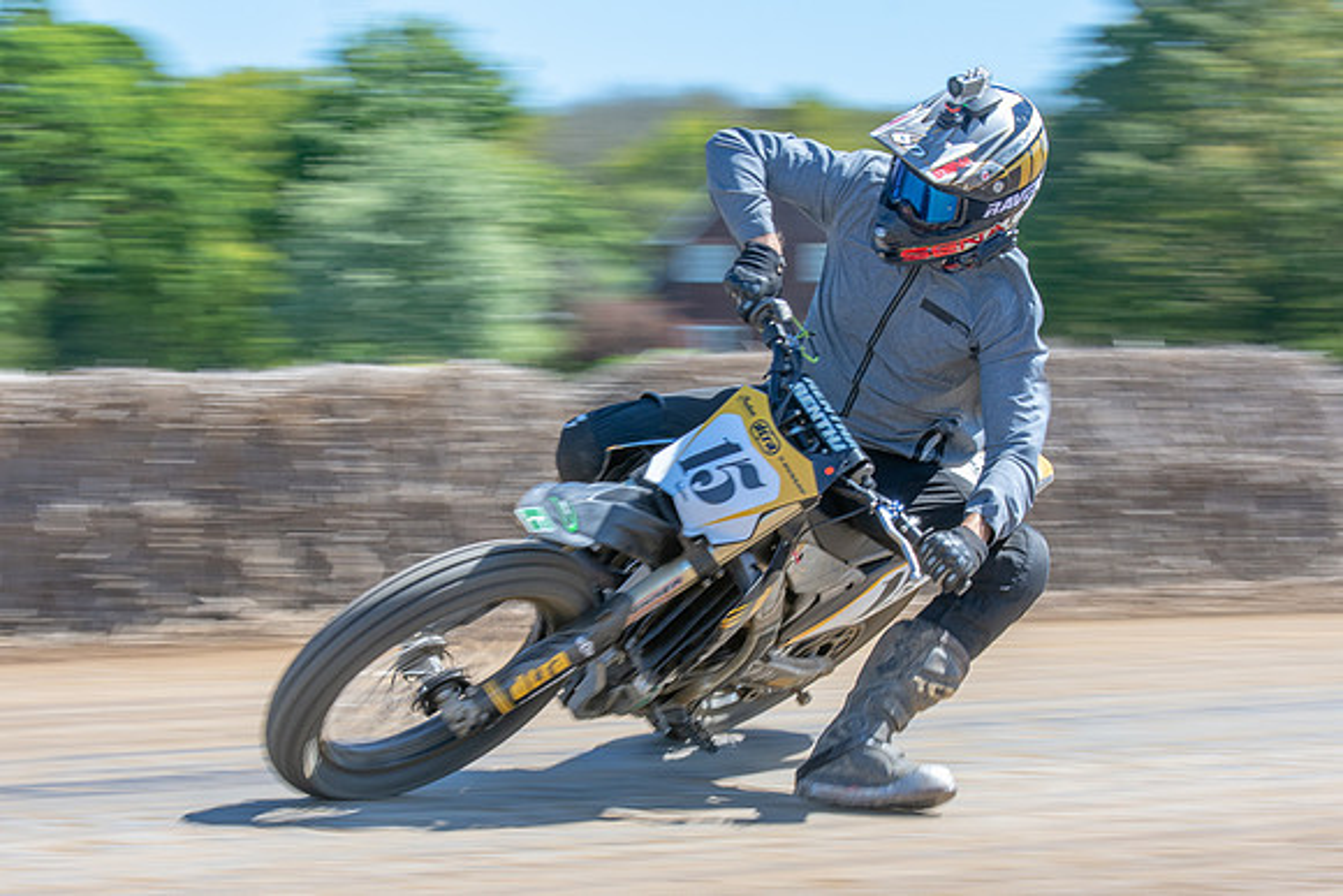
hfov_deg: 15.8
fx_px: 4852
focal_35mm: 130
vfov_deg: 10.5
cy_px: 540
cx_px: 674
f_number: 8
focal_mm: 70
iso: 200
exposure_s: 1/160
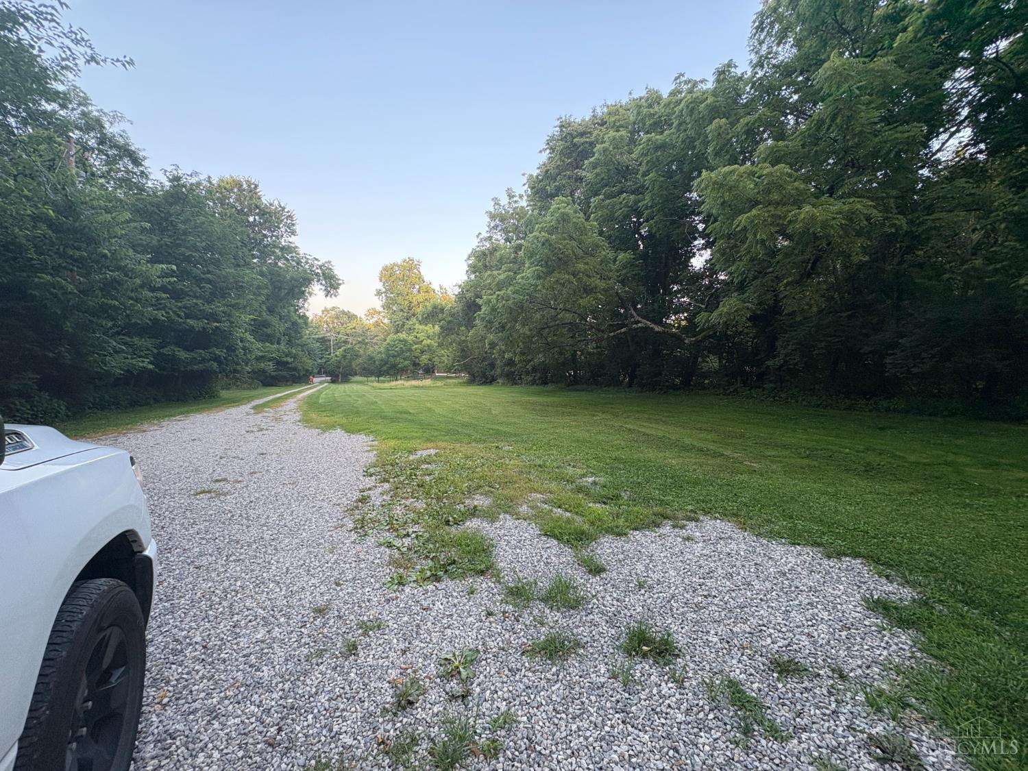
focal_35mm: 14
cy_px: 386
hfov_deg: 102.1
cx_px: 514
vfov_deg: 85.7
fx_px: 416
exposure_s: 1/99
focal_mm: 2.22
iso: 160
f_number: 2.2
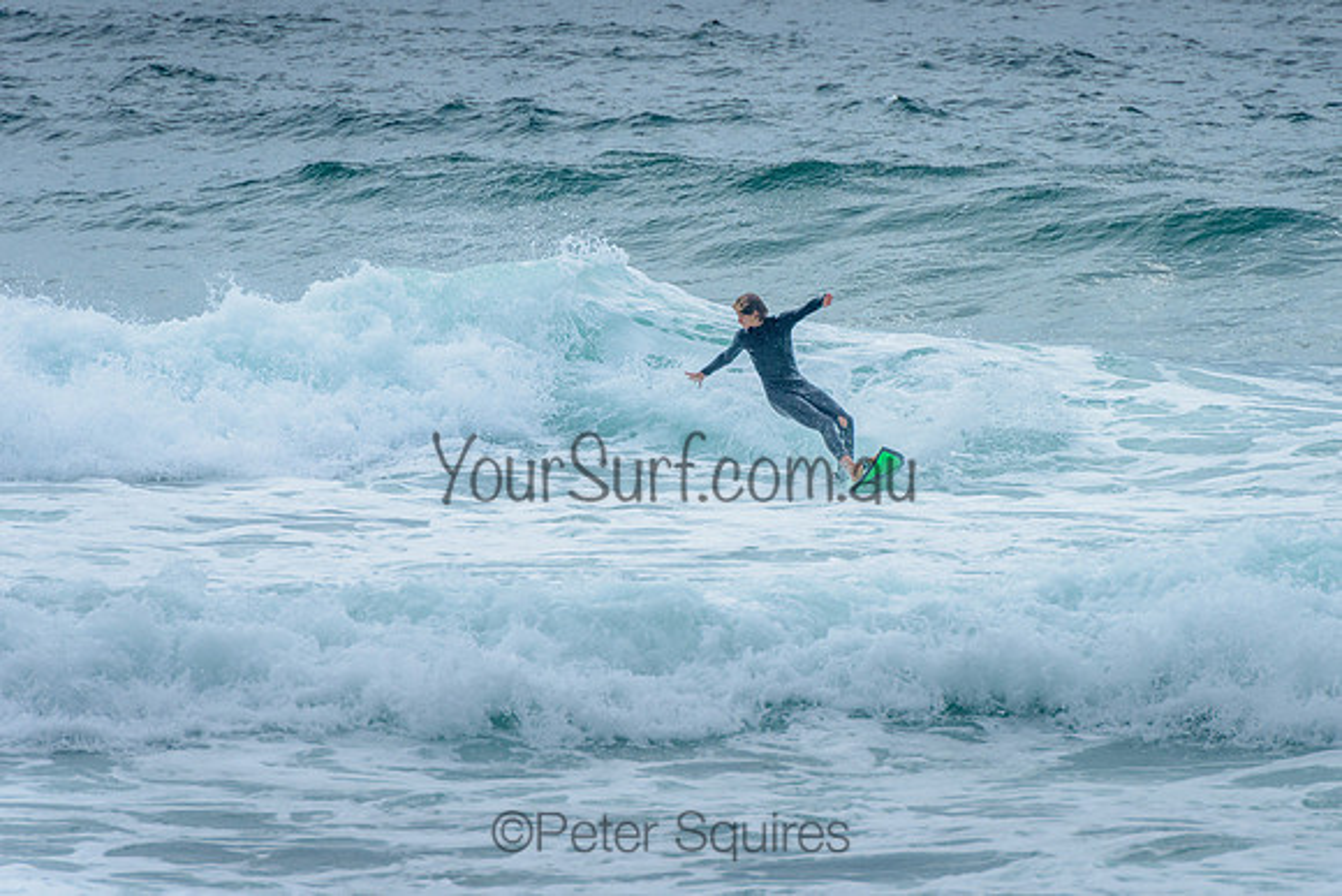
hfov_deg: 4.2
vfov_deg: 2.8
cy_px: 347
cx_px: 817
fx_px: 18275
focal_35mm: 490
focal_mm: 400
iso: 500
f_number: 9
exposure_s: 1/1600
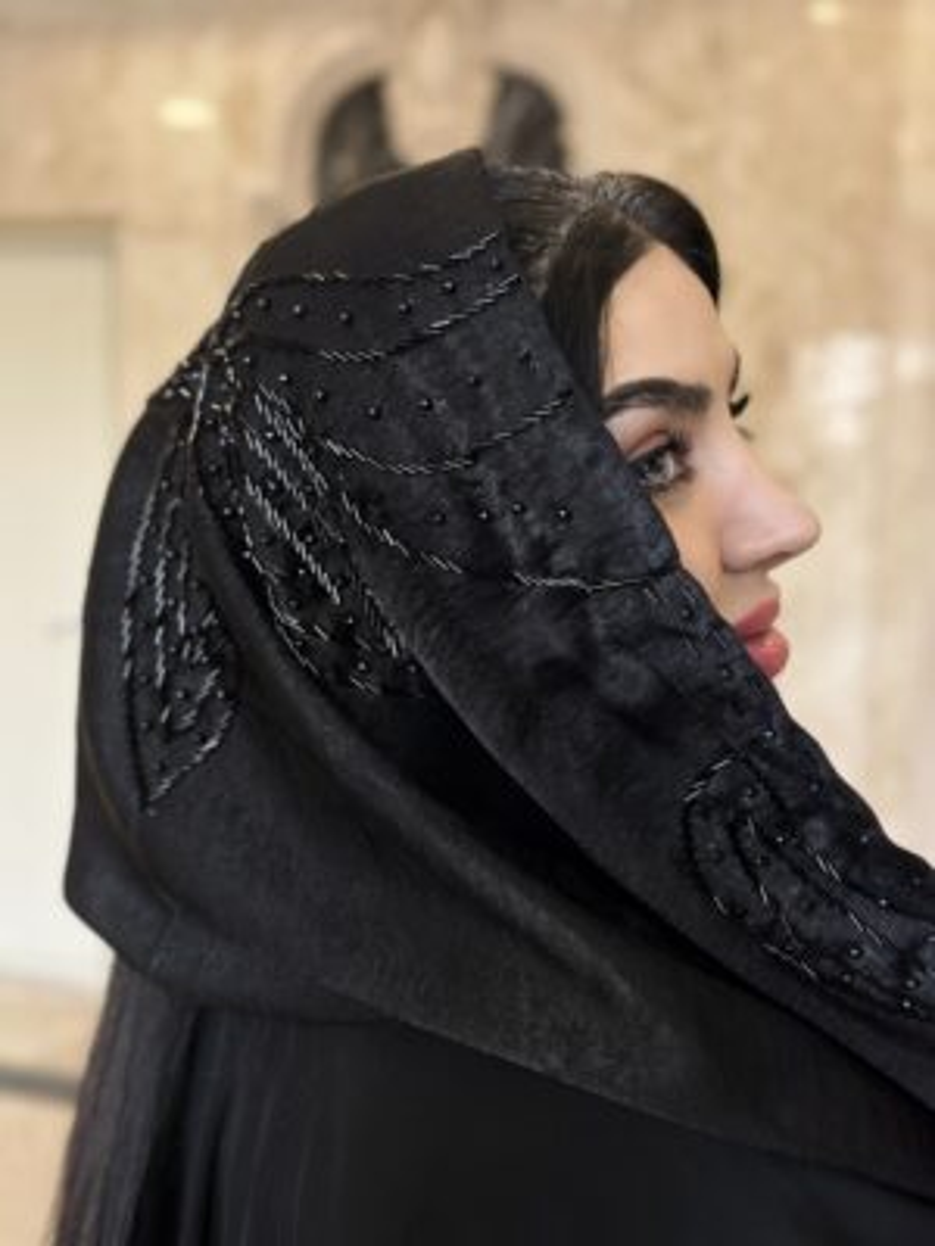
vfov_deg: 39.7
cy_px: 623
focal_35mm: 48
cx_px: 468
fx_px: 1729
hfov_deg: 30.3
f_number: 1.78
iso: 200
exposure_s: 1/100
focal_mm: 6.86
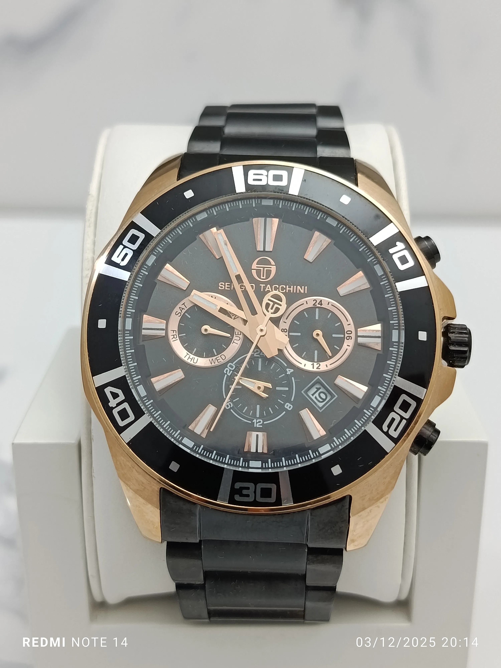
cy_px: 334
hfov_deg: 30.3
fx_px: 926
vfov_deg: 39.7
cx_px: 250
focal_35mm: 48
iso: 389
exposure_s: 1/100
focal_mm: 5.24
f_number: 1.7
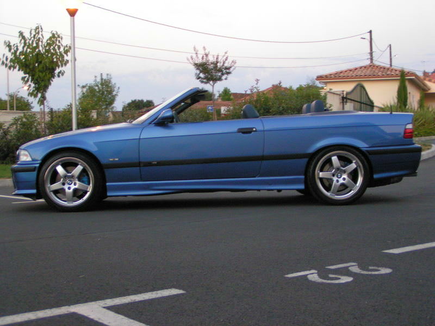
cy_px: 163
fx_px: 616
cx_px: 218
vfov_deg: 29.7
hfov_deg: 38.9
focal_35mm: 49
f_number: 2.8
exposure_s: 1/40
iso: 200
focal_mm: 7.6
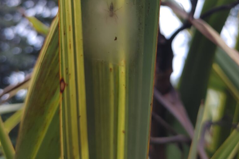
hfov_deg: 51.9
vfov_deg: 32.8
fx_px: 246
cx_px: 117
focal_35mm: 37
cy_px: -3
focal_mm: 5.58
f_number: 1.8
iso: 50
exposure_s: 1/158
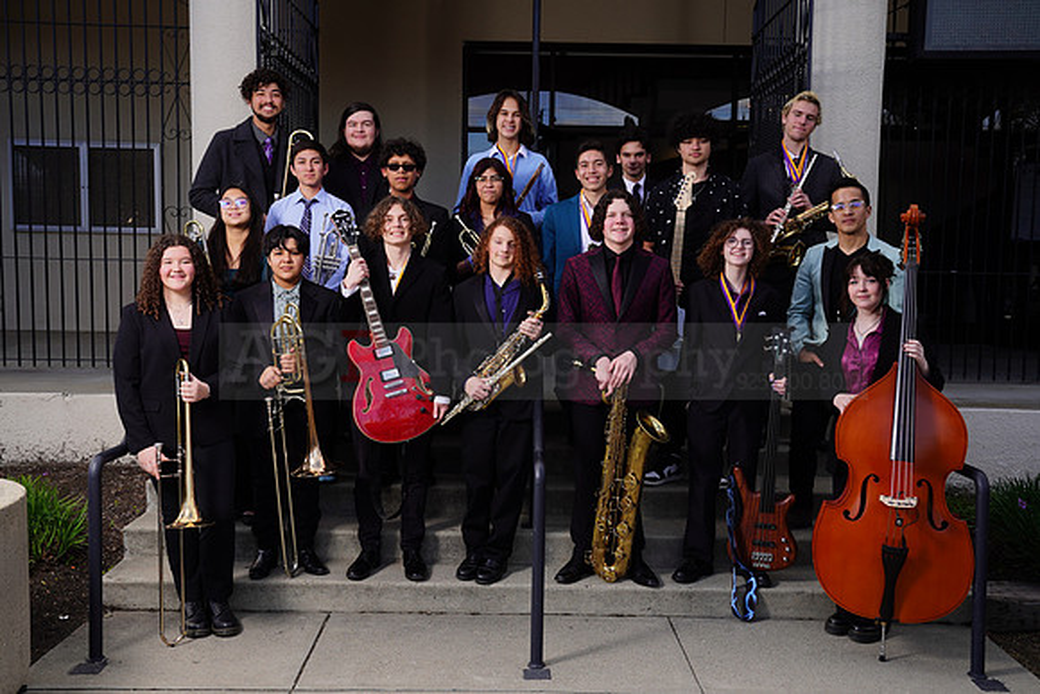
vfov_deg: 37.9
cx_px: 520
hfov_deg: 54.4
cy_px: 347
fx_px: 1011
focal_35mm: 35
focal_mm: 35
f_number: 6.3
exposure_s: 1/200
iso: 100
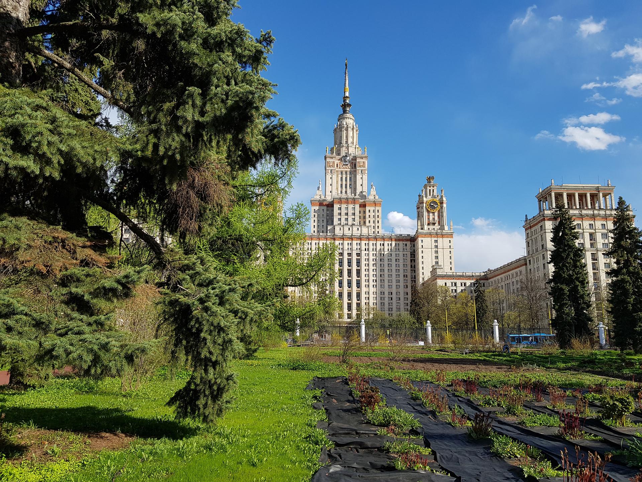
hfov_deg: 67.3
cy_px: 241
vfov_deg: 53.1
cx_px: 321
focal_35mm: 26
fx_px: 482
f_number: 1.7
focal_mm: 4.2
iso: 40
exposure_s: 1/1912
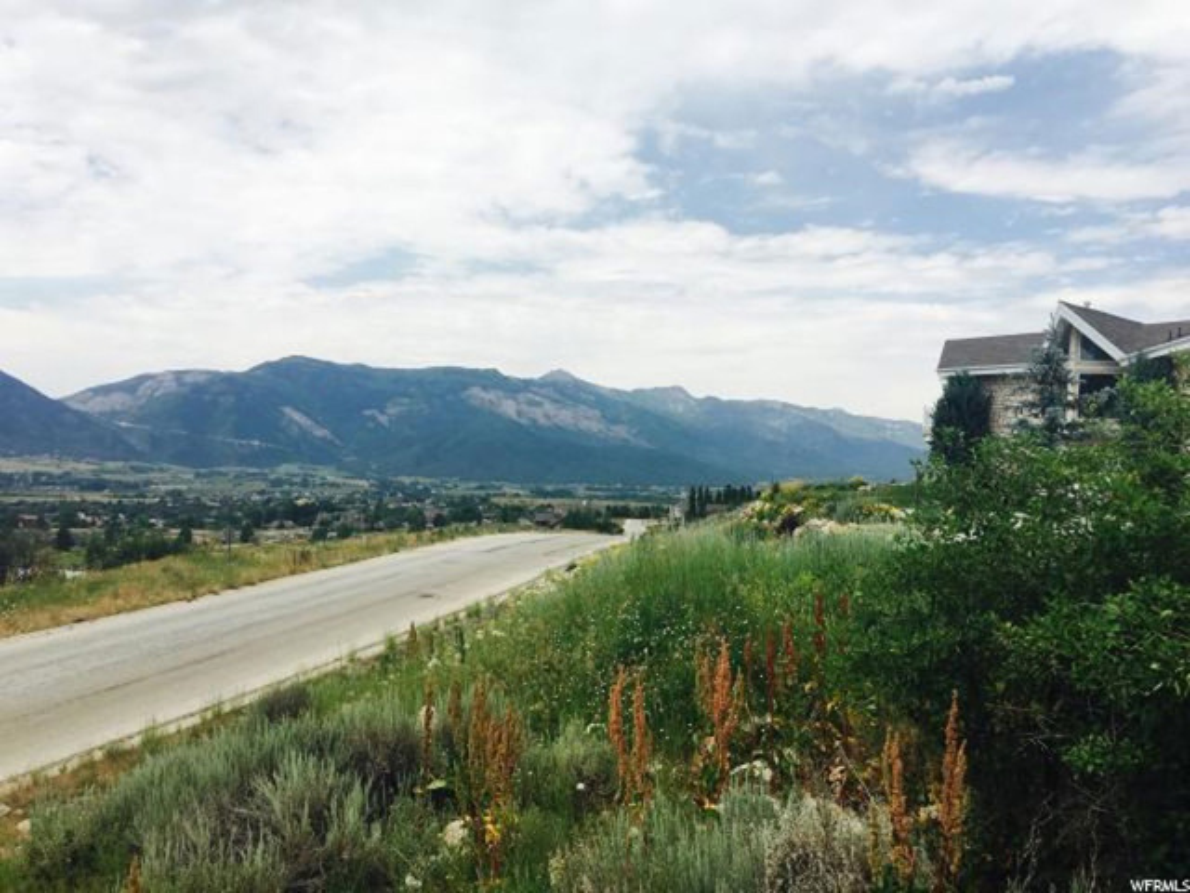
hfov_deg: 61.7
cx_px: 595
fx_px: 997
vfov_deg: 48.2
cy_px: 446
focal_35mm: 29
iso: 25
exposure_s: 1/2137
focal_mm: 4.15
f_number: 2.2
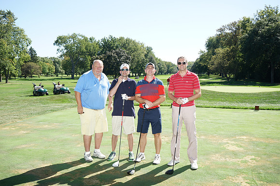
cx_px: 140
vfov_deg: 38.9
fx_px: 264
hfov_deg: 55.8
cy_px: 93
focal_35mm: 34
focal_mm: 34
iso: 200
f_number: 7.1
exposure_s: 1/250
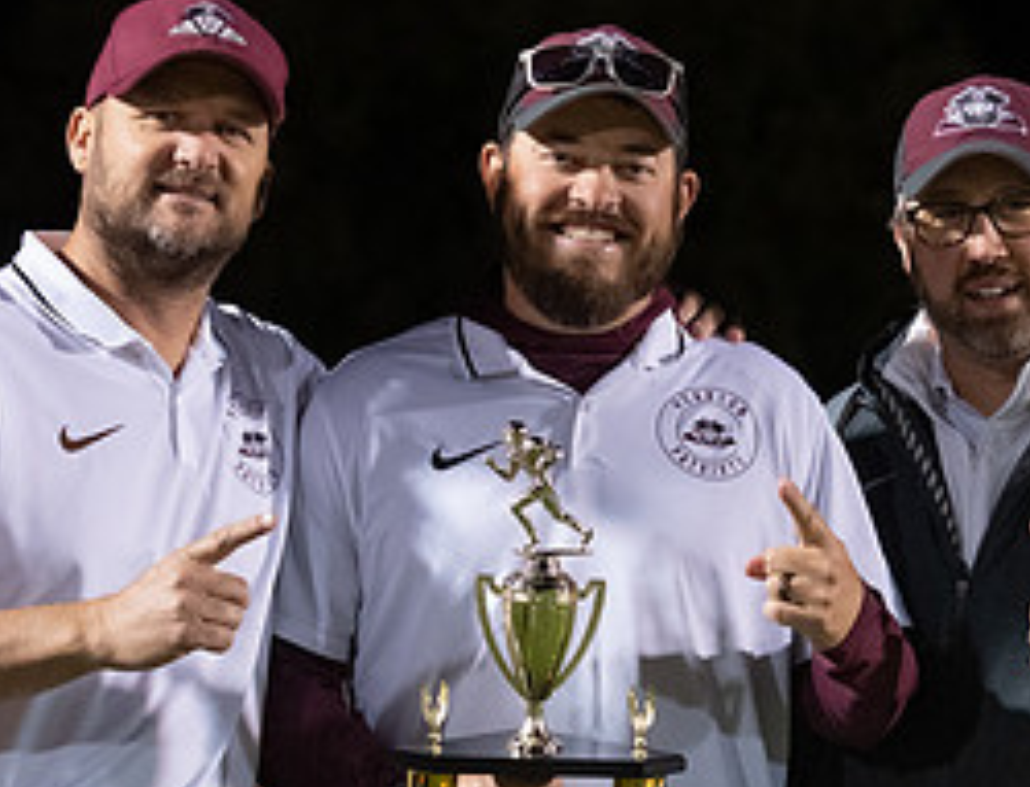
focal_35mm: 187
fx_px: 5602
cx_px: 682
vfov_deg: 8.0
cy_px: 657
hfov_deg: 10.5
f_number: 3.5
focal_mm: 70
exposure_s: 1/320
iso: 4000
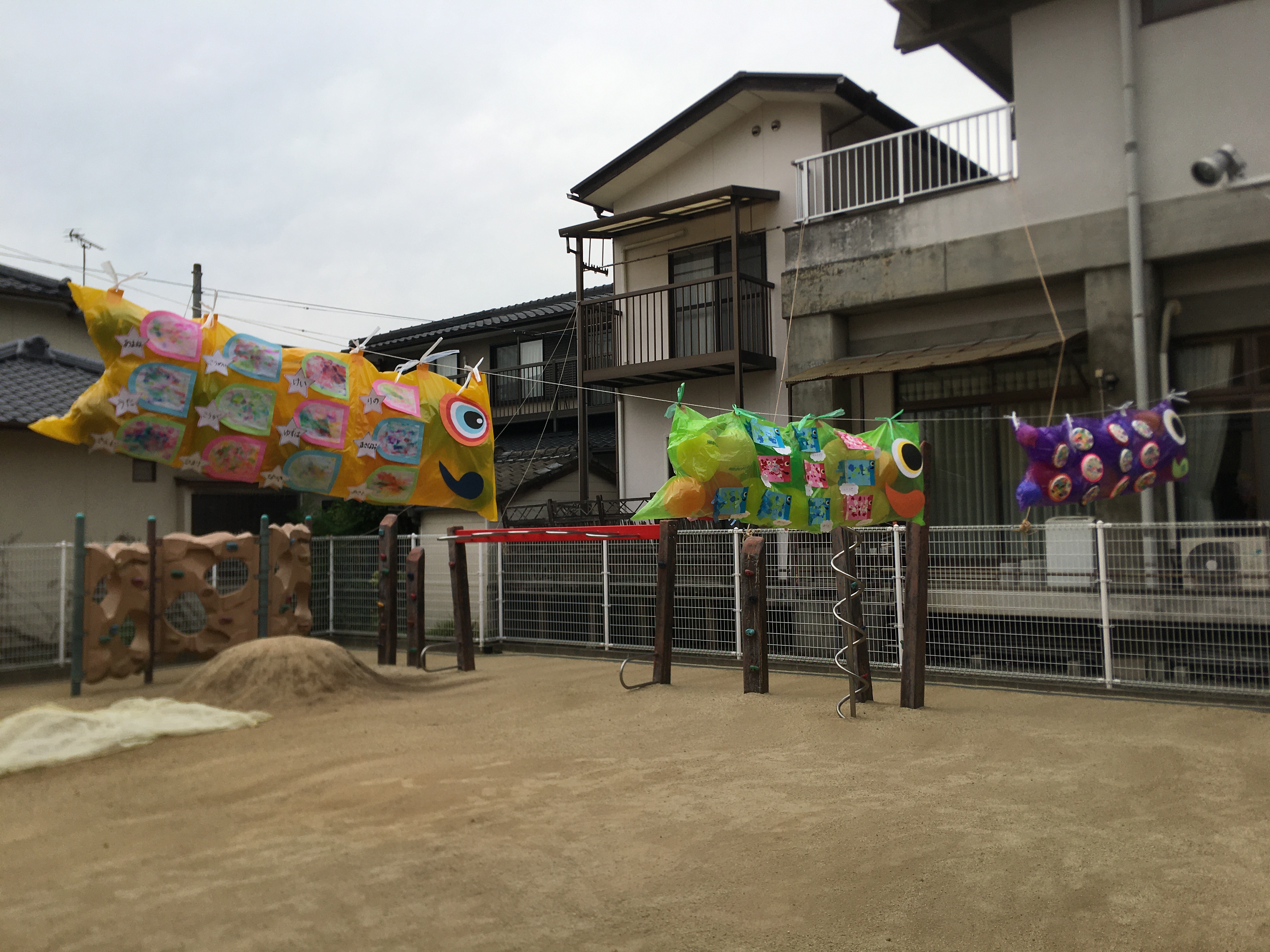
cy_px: 476
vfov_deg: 48.2
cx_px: 635
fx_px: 1064
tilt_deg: +4.2
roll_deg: +1.1
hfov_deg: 61.7
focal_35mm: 29
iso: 25
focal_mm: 4.15
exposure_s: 1/1451
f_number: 2.2
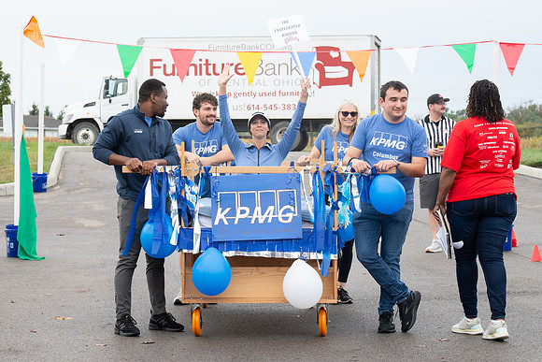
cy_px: 189
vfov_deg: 12.4
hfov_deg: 18.4
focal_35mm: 111
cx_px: 263
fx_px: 1669
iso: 640
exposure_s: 1/200
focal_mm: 100
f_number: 10
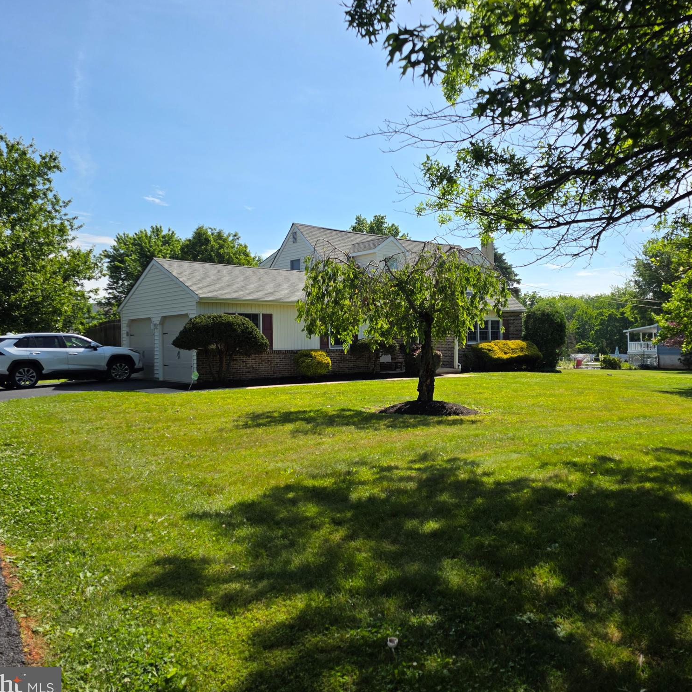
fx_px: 633
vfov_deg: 57.3
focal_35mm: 28
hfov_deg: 56.8
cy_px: 348
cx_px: 422
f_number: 1.7
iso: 80
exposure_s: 1/5608
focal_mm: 6.3
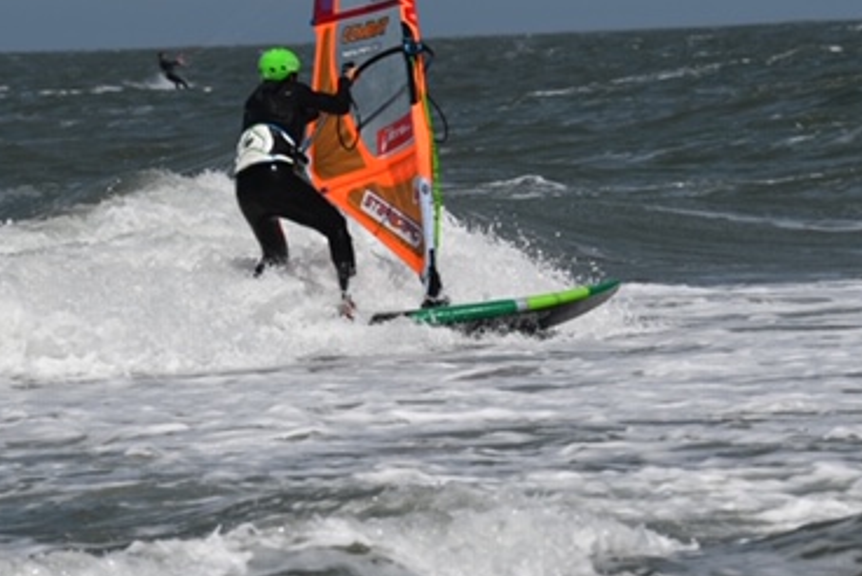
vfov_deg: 3.2
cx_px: 550
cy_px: 286
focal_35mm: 429
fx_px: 10280
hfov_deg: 4.8
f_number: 8
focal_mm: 165
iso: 200
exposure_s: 1/2000
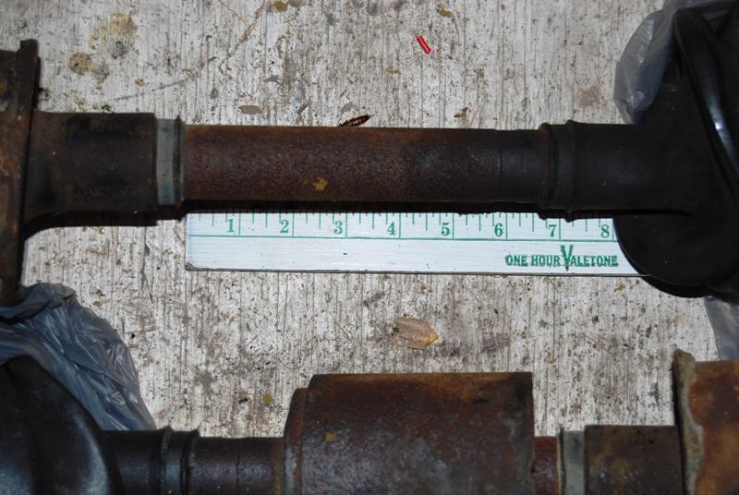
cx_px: 370
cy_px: 248
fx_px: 1480
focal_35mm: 72
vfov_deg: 19.0
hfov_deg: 28.0
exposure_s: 1/60
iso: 200
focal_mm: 48
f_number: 5.6
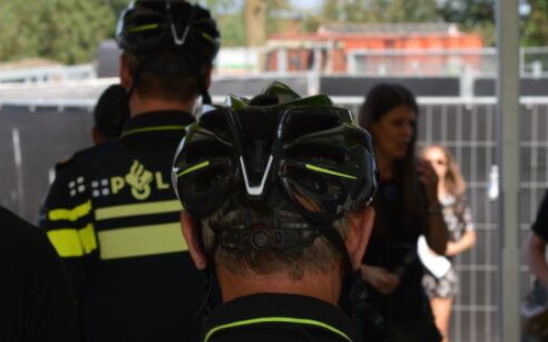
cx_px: 197
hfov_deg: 13.3
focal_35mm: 157
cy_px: 269
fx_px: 2344
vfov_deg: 8.3
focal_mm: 50
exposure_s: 1/160
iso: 100
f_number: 6.3
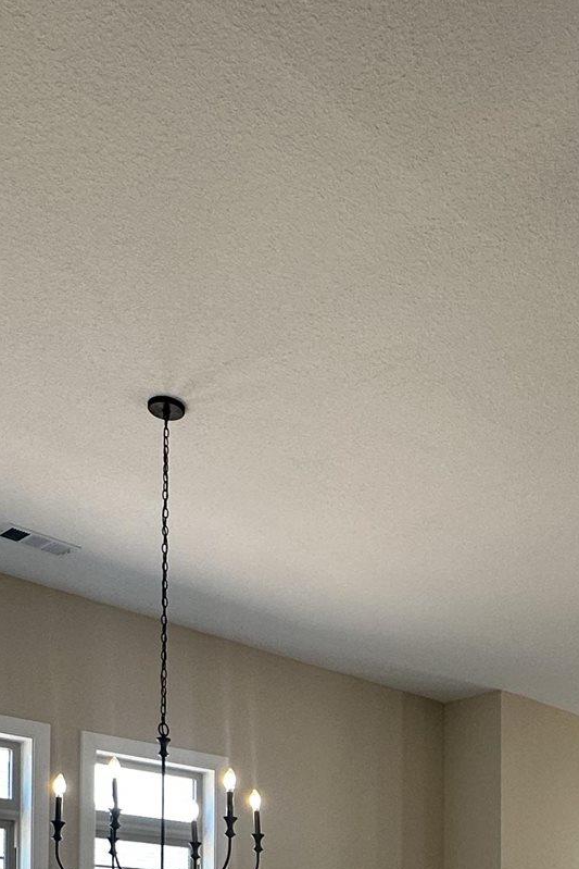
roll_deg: -0.7
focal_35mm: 42
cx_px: 467
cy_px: 953
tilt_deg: +1.5
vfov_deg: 38.5
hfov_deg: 31.1
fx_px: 1013
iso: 125
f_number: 2.2
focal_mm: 2.22
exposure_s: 1/120
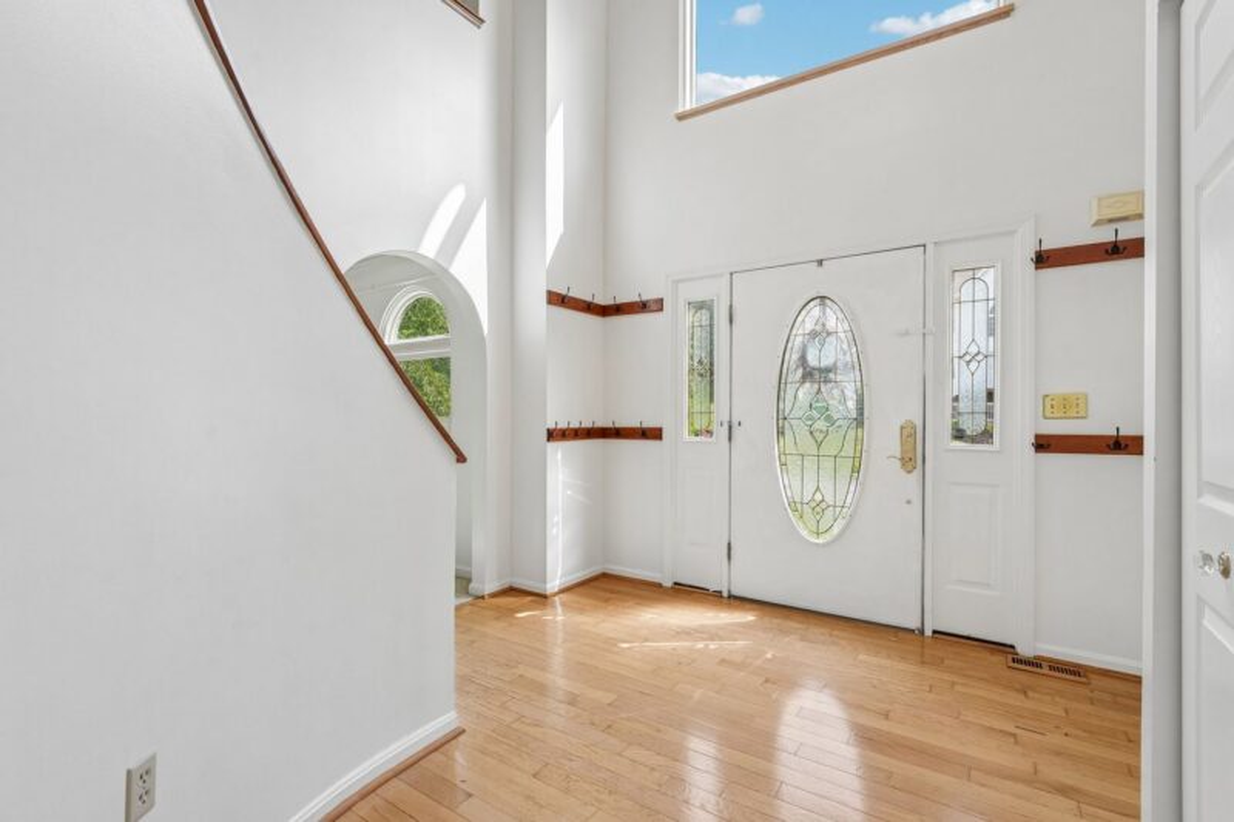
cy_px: 411
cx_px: 617
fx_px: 548
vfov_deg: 73.7
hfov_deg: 96.7
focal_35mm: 16
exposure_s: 1/250
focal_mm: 16
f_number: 8
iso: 400
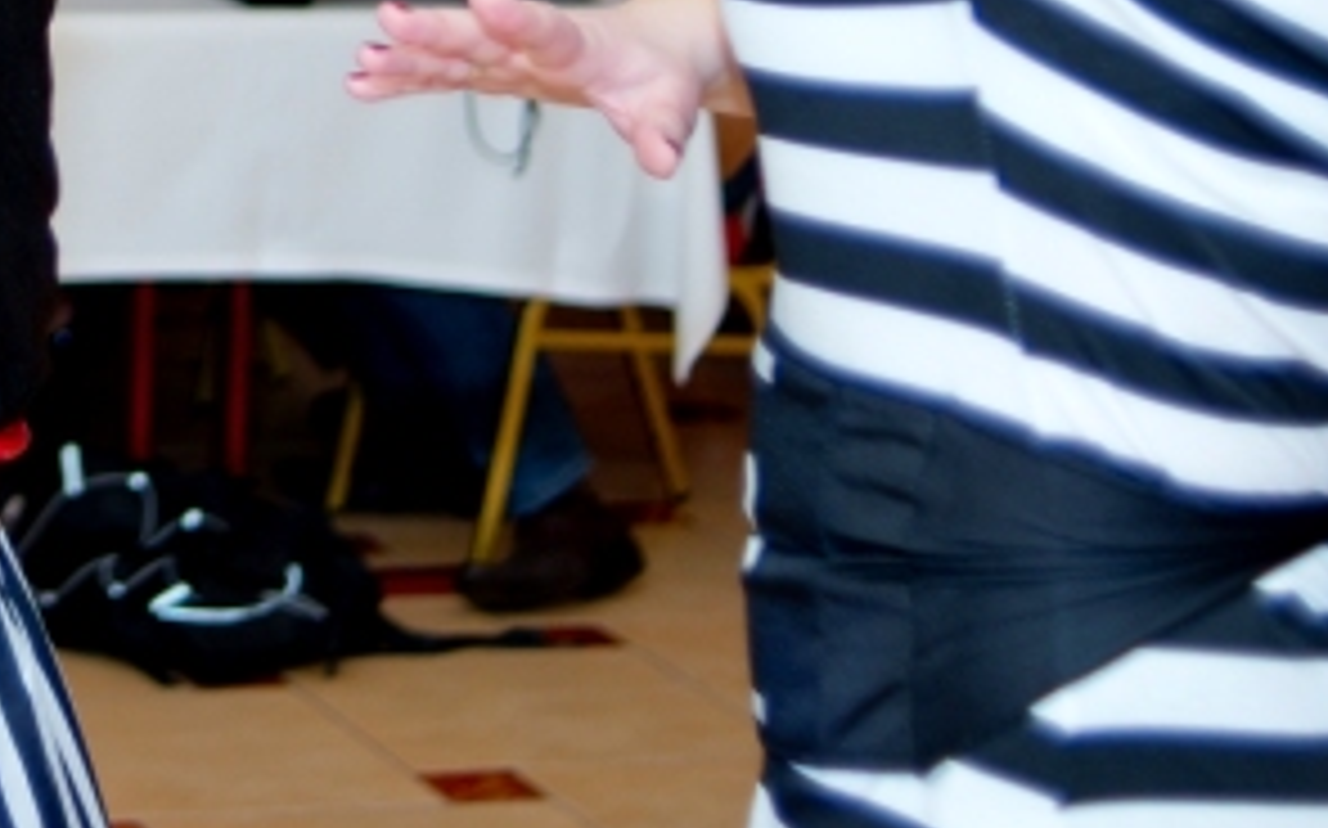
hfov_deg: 16.5
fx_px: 4485
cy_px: -488
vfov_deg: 10.1
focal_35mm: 124
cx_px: -18
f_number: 2
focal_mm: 35
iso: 200
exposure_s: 1/320
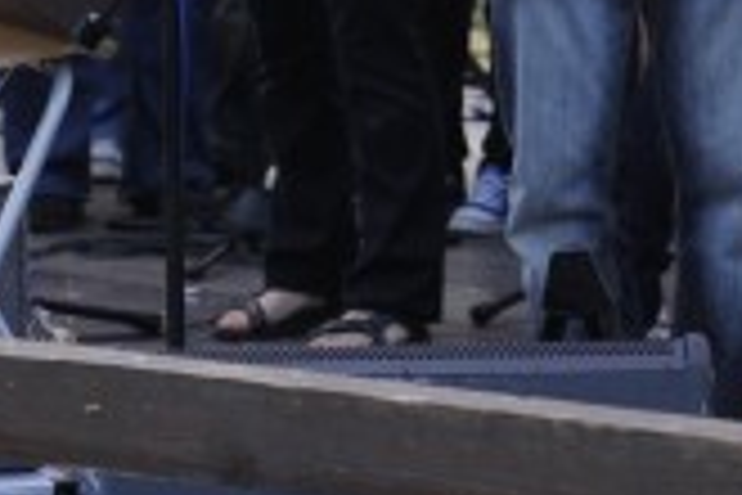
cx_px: 958
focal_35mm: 273
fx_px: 5626
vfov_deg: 4.9
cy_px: -502
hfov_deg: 7.5
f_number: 2.8
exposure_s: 1/400
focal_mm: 50
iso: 800
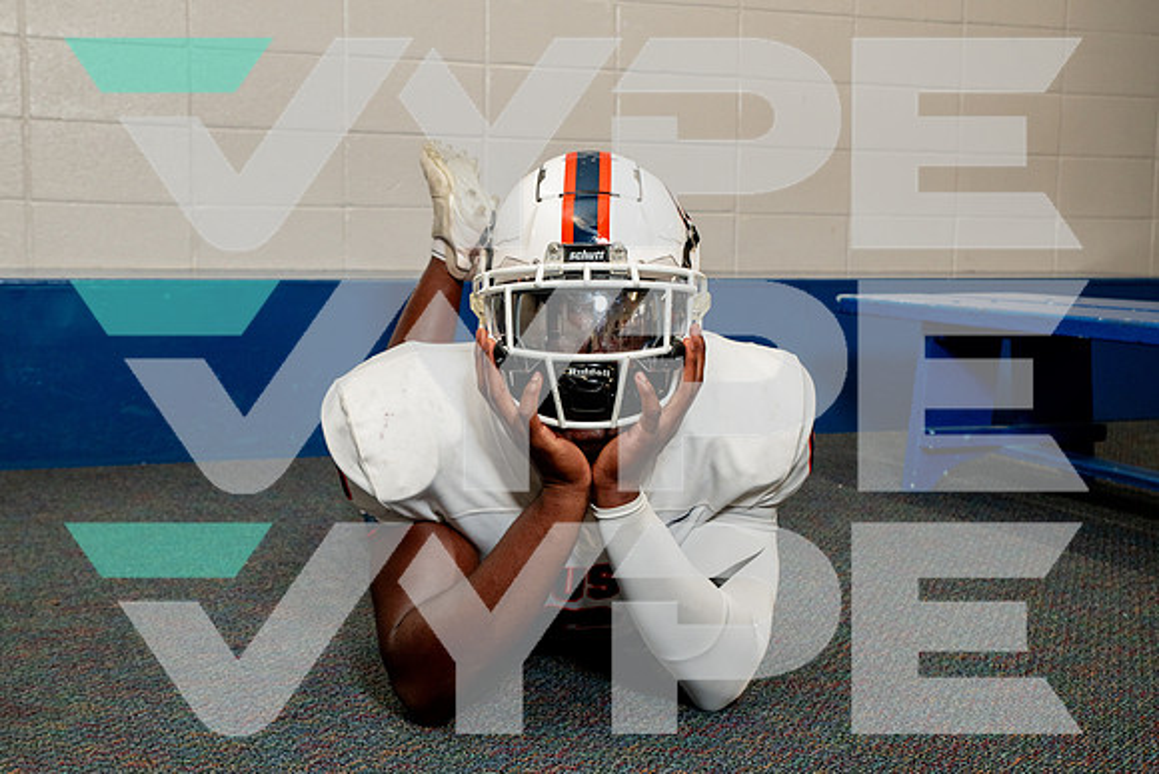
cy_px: 388
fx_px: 1591
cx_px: 555
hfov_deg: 40.0
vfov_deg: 27.3
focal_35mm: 49
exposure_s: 1/160
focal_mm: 46
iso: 500
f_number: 6.3
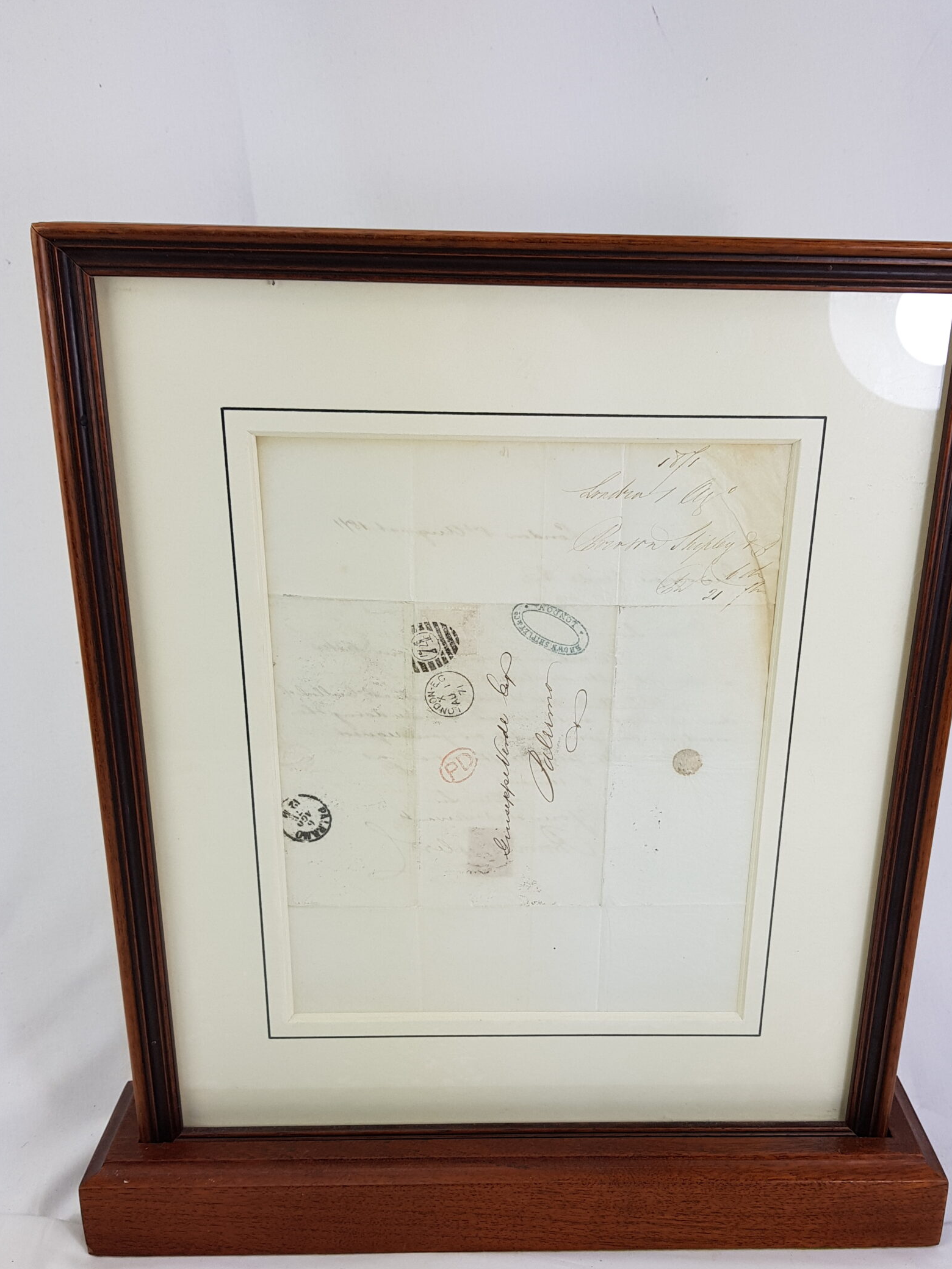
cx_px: 540
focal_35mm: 32
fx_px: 1173
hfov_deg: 44.1
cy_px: 721
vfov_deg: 56.6
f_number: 1.7
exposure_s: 1/191
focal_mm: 4.3
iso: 40
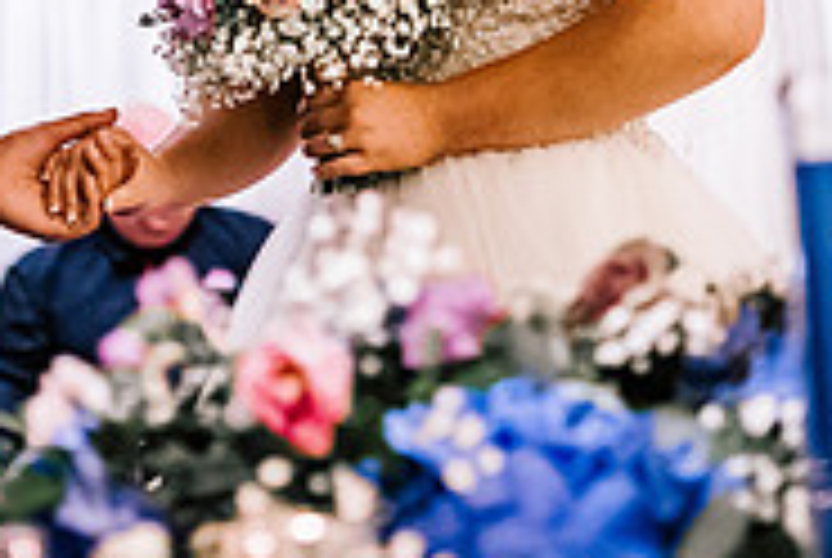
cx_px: 270
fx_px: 2616
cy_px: -124
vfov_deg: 11.9
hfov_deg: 18.0
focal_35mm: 113
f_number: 1.4
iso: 2500
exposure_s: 1/250
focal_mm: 35
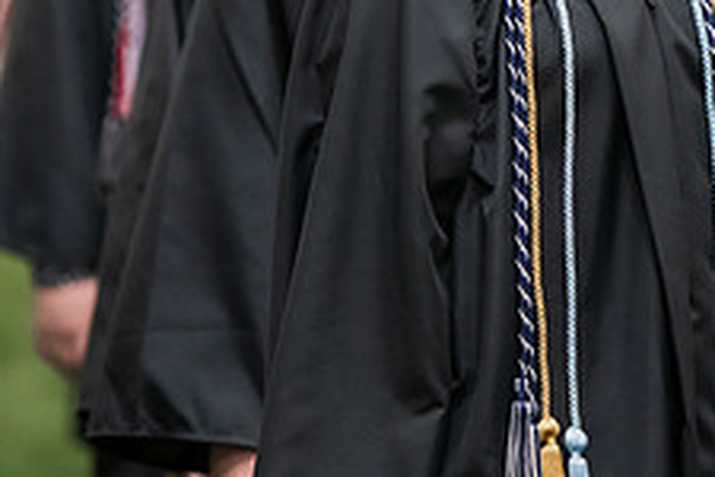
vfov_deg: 3.4
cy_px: -110
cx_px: 597
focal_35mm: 399
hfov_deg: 5.2
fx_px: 7924
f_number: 3.2
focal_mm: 155
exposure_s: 1/200
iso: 2500
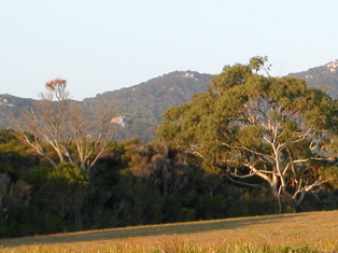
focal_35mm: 200
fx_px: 1951
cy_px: 221
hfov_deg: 9.9
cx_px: 284
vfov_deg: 7.4
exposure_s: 1/146
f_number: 4.6
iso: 100
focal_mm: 14.9
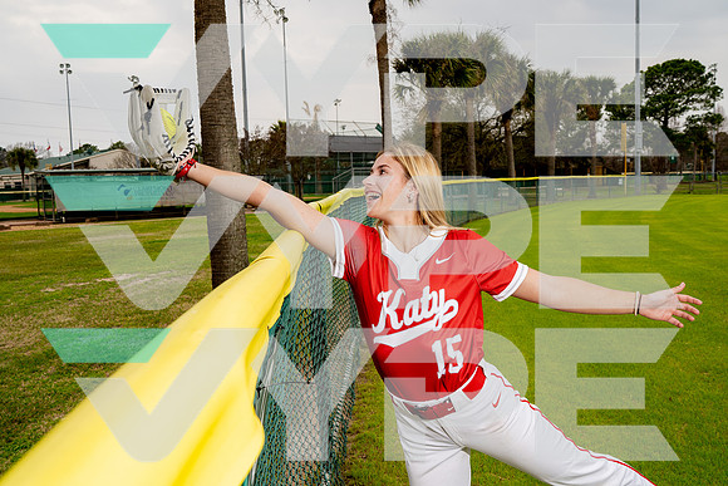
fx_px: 708
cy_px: 243
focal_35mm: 35
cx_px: 364
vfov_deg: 37.9
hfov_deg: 54.4
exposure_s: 1/250
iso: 125
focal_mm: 35
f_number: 8
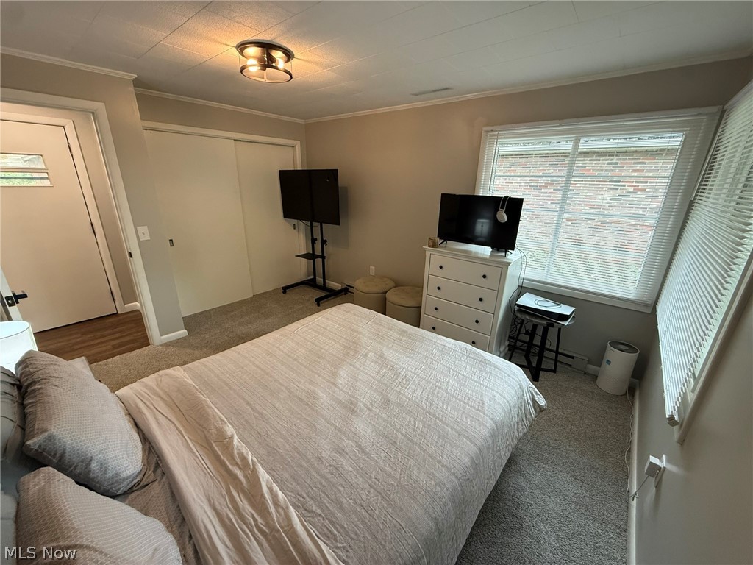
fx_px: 305
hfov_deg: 102.1
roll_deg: -1.2
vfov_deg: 85.7
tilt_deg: -18.8
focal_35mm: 14
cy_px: 282
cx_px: 376
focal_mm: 2.22
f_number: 2.2
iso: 320
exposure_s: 1/120
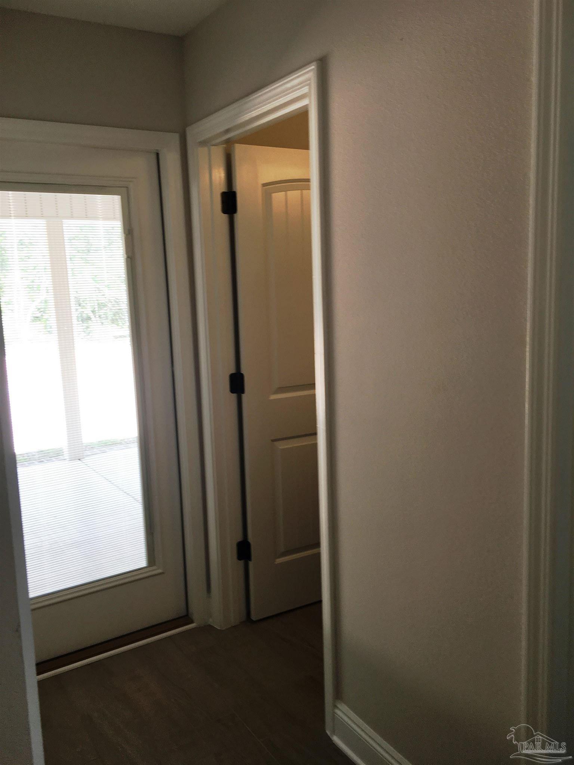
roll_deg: +2.1
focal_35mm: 29
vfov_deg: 61.7
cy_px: 382
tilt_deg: -6.5
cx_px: 287
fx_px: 641
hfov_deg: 48.2
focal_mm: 4.15
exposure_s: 1/60
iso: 25
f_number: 2.2
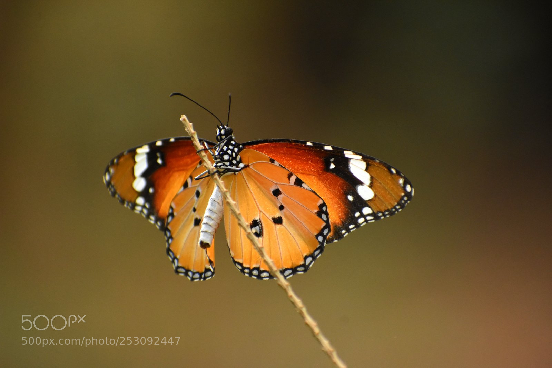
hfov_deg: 4.6
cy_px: 184
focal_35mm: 450
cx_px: 276
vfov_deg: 3.1
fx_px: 6900
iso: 2500
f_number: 6.3
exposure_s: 1/1600
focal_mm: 300
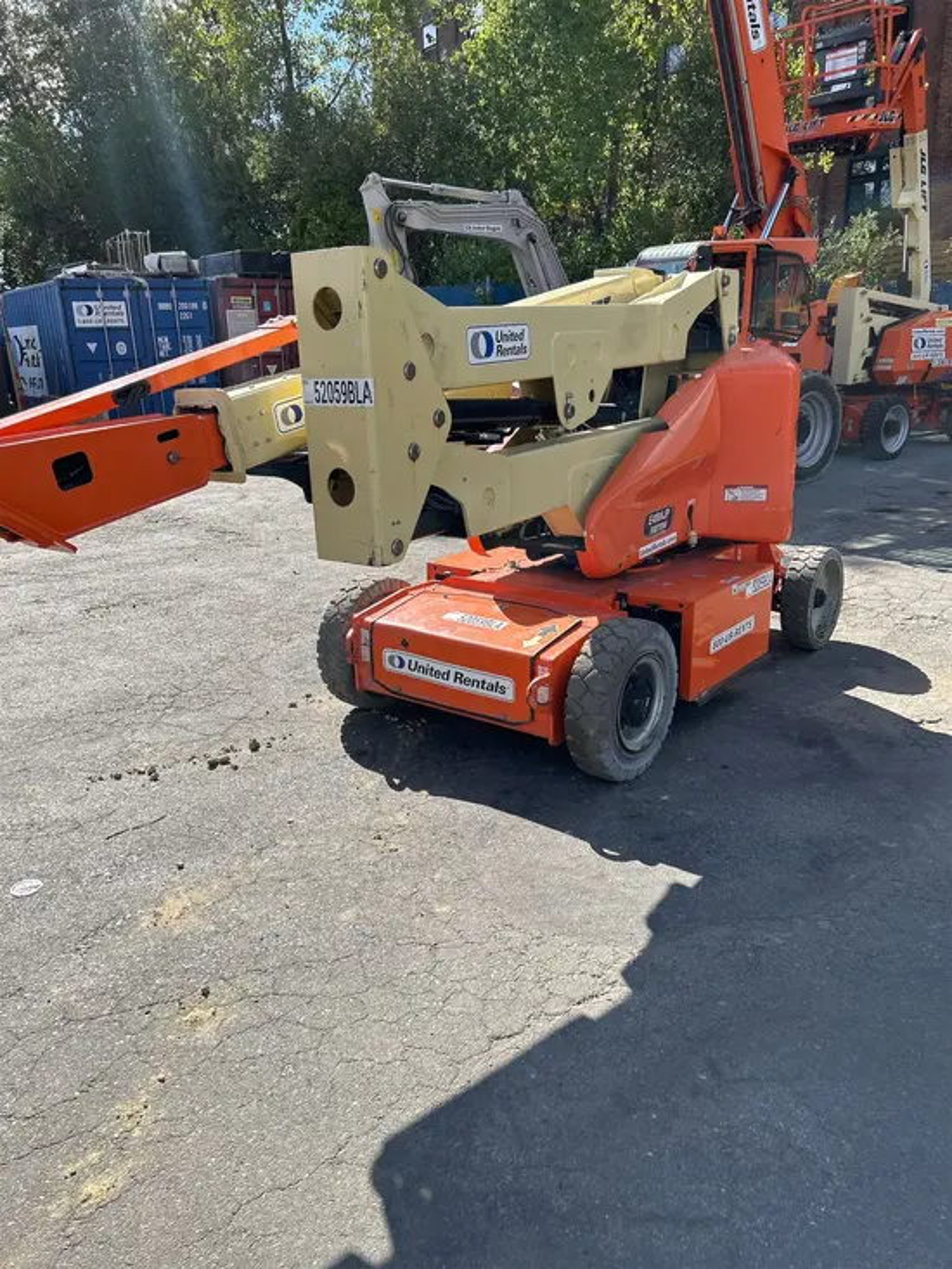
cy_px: 634
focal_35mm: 26
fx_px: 953
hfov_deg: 53.1
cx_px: 476
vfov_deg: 67.3
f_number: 1.5
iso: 50
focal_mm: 5.7
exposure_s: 1/2762
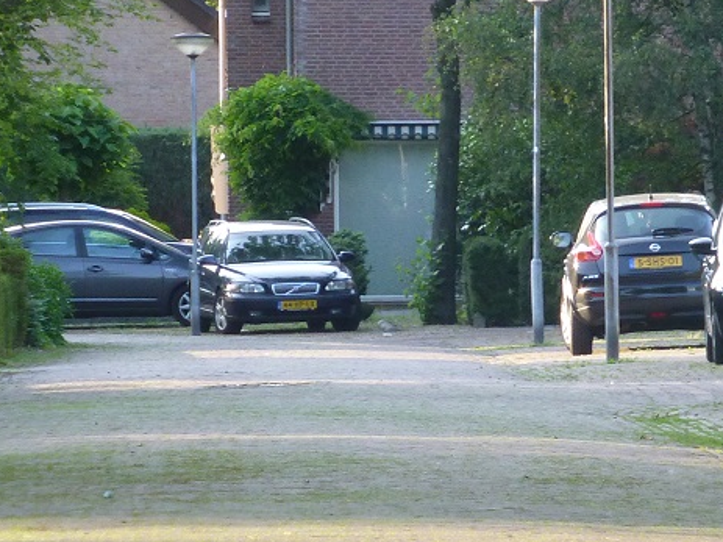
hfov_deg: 3.9
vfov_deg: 2.9
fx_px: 10712
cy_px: 261
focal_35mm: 513
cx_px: 414
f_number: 5.5
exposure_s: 1/80
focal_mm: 35.6
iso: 200
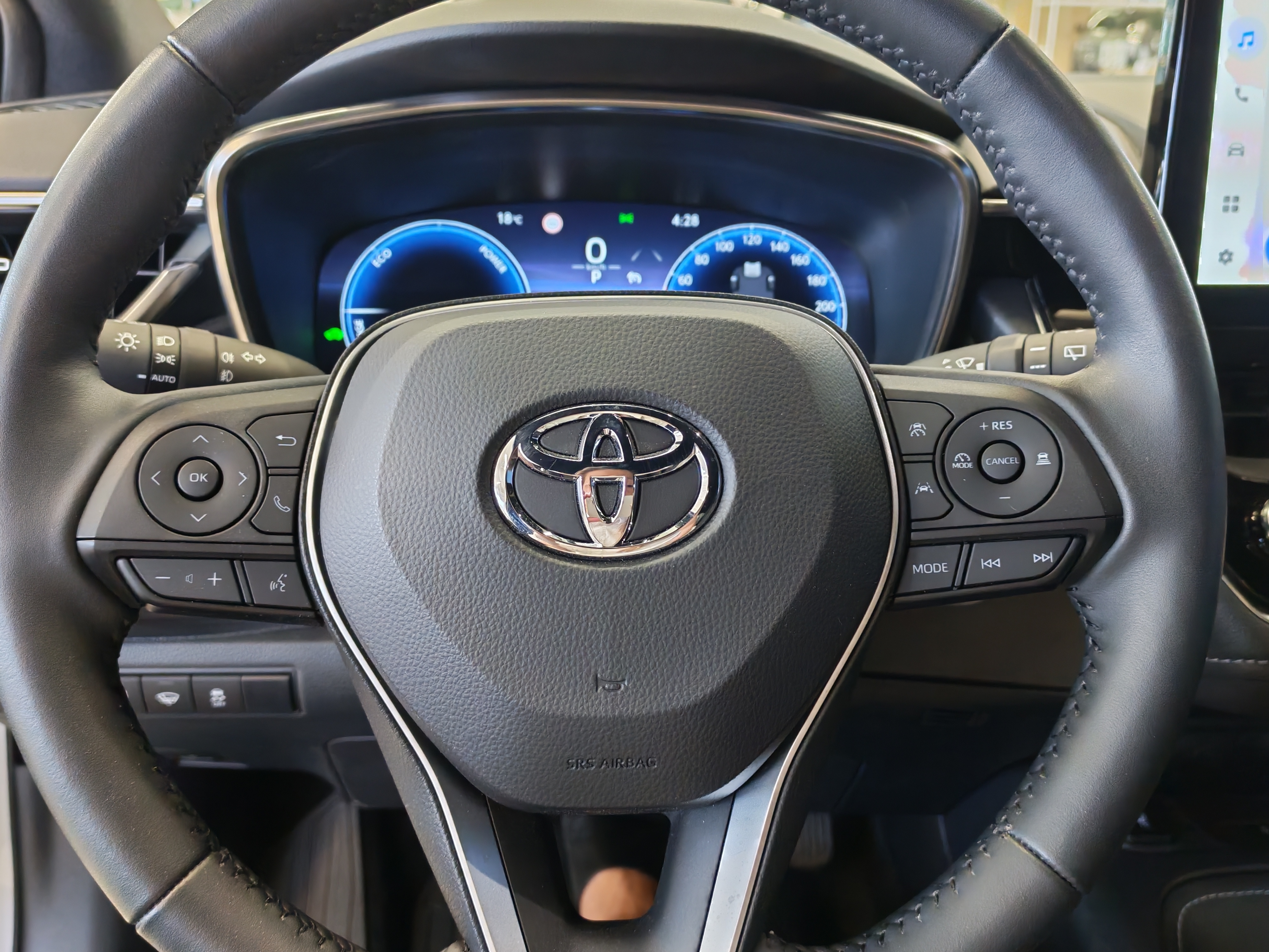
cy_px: 476
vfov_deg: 41.8
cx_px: 634
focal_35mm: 34
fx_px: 1246
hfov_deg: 54.0
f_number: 1.9
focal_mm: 6.12
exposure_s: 1/100
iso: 1000
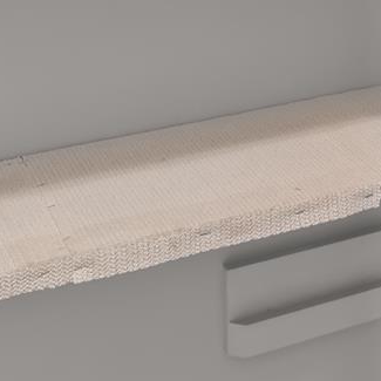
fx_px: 1220
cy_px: -326
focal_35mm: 98
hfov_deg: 17.2
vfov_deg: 15.1
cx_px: 410
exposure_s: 1.6
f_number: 9
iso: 200
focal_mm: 10
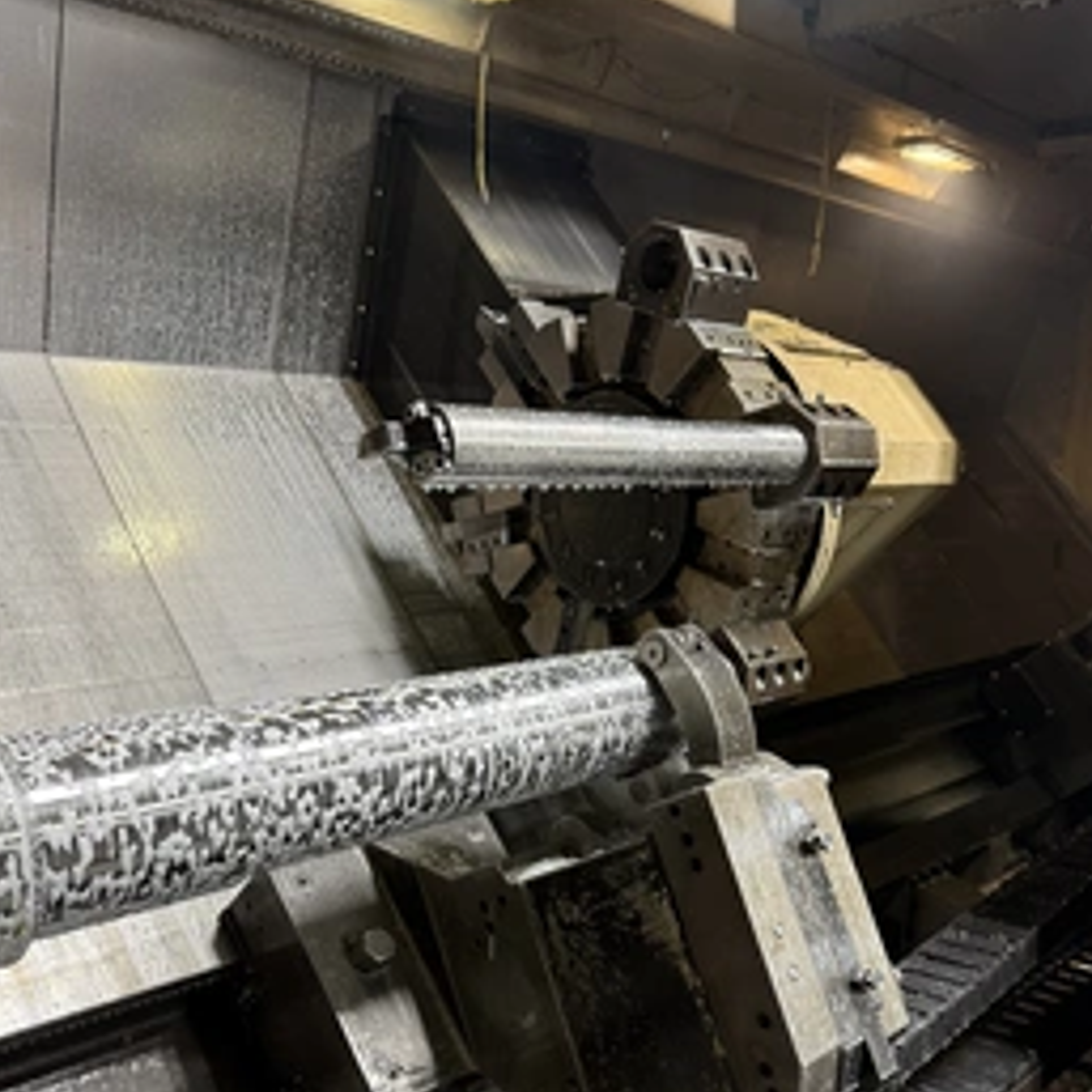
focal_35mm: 33
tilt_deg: -11.9
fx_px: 1178
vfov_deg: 48.9
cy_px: 722
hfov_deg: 49.6
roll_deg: -1.7
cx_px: 620
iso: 250
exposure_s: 1/60
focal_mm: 6.76
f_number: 1.78
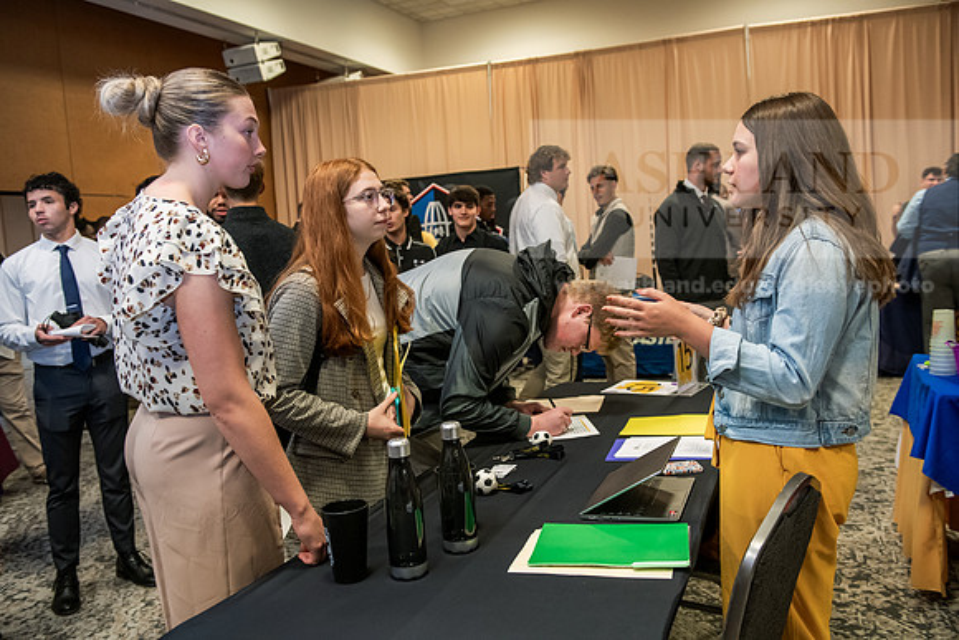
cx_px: 480
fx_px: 853
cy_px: 320
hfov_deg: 58.7
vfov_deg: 41.1
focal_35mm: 32
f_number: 3.5
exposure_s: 1/160
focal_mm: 32
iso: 2500
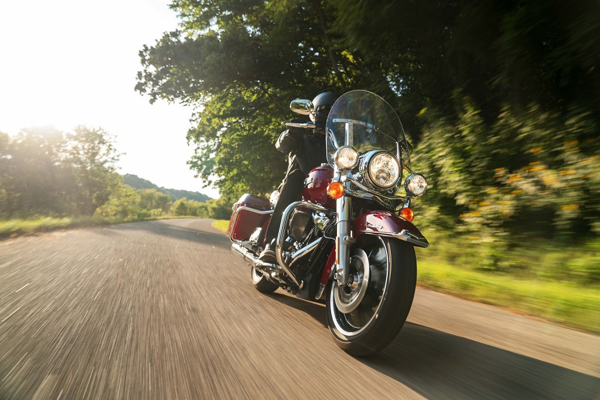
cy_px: 200
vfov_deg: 53.1
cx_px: 300
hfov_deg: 73.8
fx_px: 400
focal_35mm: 24
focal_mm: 24
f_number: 3.5
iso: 320
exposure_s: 1/80
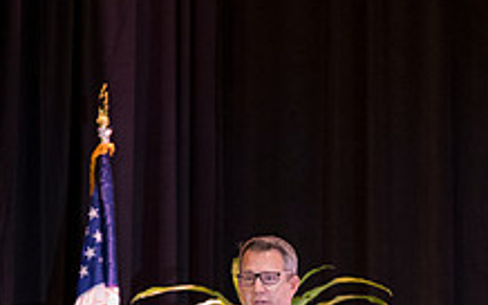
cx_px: 246
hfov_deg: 5.0
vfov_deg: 3.1
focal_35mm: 420
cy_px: 440
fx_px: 5583
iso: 5600
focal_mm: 200
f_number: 2.8
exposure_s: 1/160
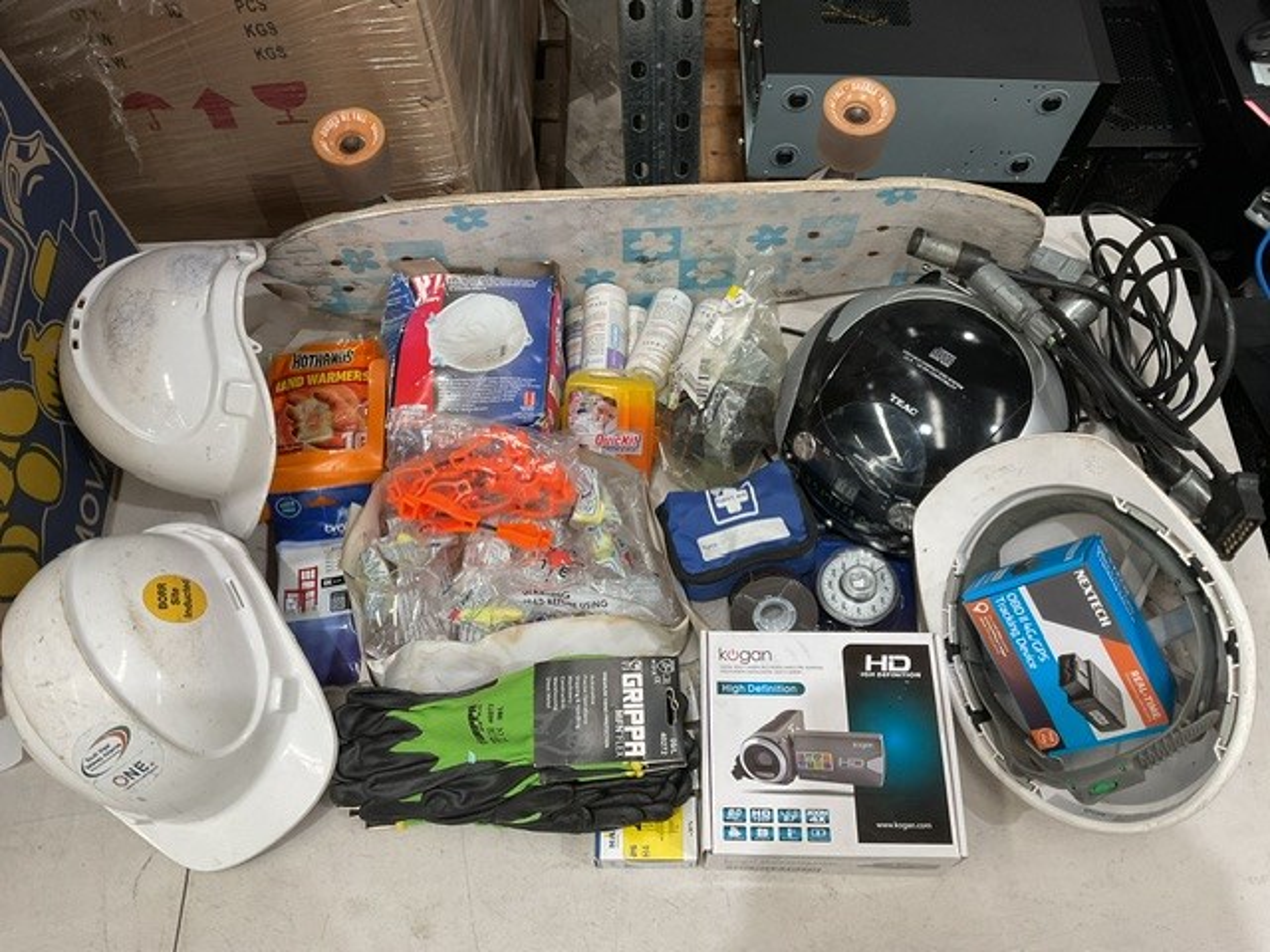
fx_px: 1064
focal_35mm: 29
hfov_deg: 61.7
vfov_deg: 48.2
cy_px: 476
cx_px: 635
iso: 64
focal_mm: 3
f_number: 1.8
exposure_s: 1/50
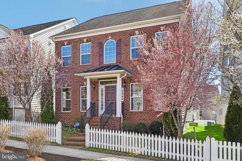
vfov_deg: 44.9
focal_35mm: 29
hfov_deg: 63.7
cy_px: 80
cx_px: 121
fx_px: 195
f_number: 8
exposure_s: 1/1000
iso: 400
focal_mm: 29
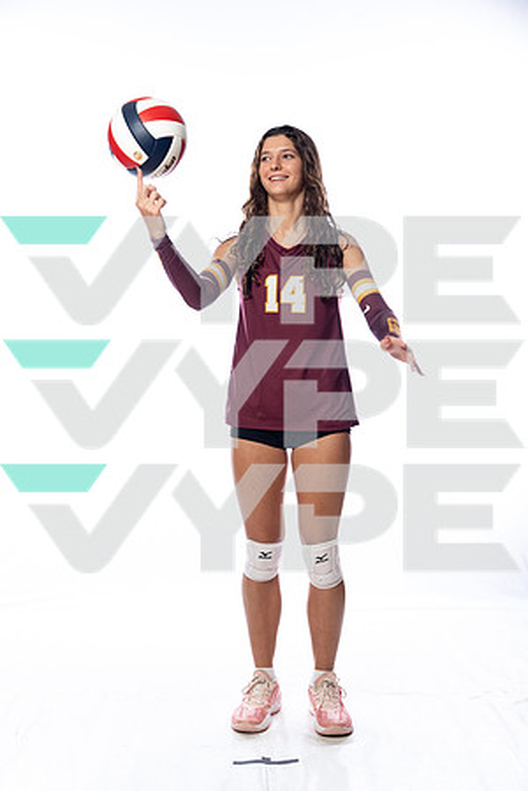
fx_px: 1100
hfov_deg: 27.0
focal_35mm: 50
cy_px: 396
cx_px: 264
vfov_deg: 39.6
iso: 640
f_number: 5.6
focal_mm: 50
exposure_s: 1/250
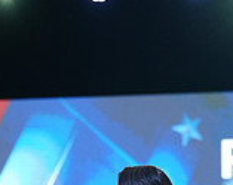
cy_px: 357
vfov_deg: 6.2
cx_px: 90
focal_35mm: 243
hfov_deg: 8.0
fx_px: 1673
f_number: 2.8
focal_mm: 70
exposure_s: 1/400
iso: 800
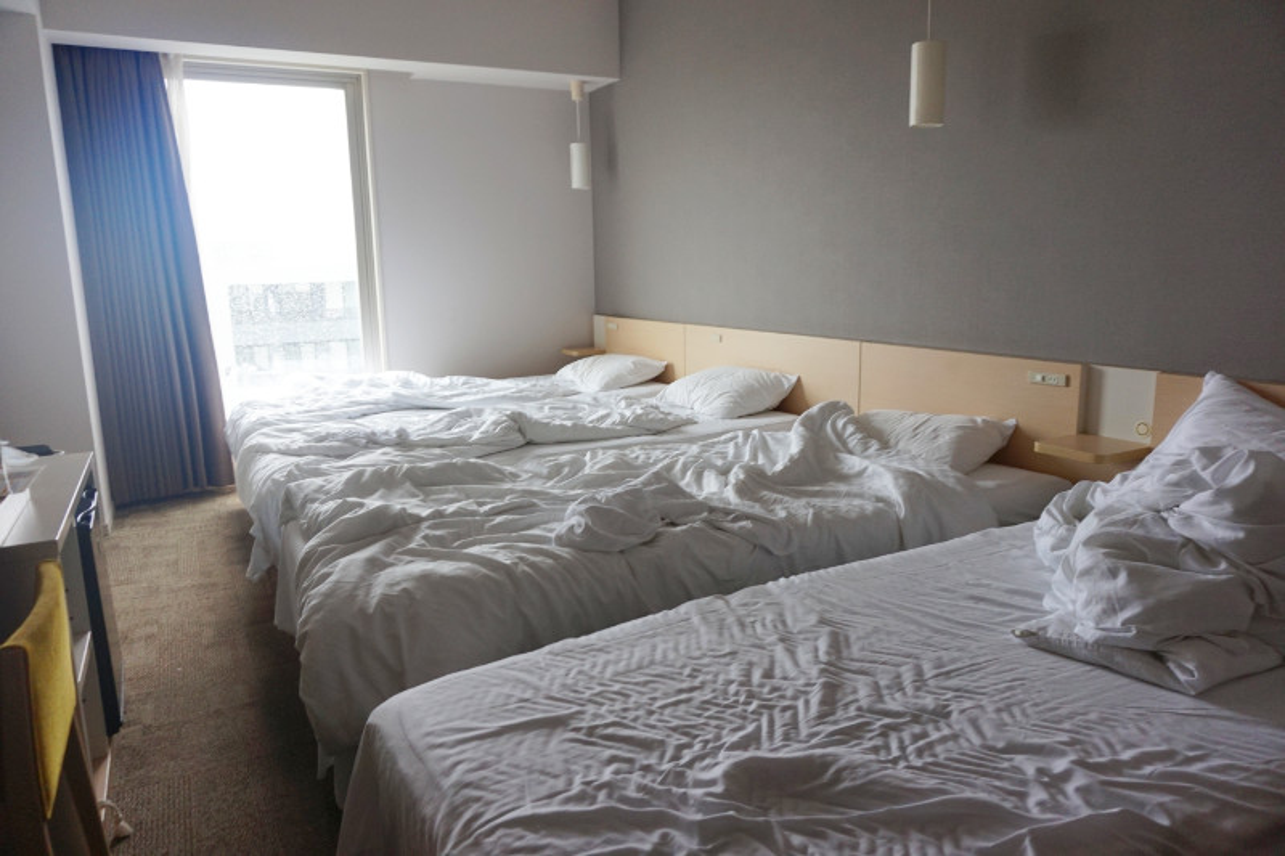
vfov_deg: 53.1
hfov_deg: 73.8
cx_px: 642
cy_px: 428
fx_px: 856
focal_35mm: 24
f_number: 4
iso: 400
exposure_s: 1/60
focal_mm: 16
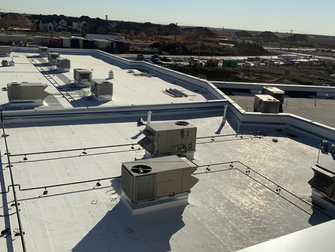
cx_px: 181
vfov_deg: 39.6
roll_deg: -2.4
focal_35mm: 36
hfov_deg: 51.3
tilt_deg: -13.0
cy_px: 114
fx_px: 348
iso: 20
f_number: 1.8
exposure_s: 1/6536
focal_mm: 3
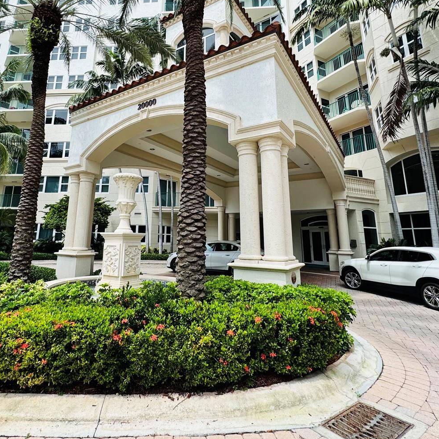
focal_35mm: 20
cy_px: 176
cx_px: 189
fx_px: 287
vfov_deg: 74.0
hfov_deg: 74.4
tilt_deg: +13.0
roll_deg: -1.0
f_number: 2.2
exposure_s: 1/993
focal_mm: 2.22
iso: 50
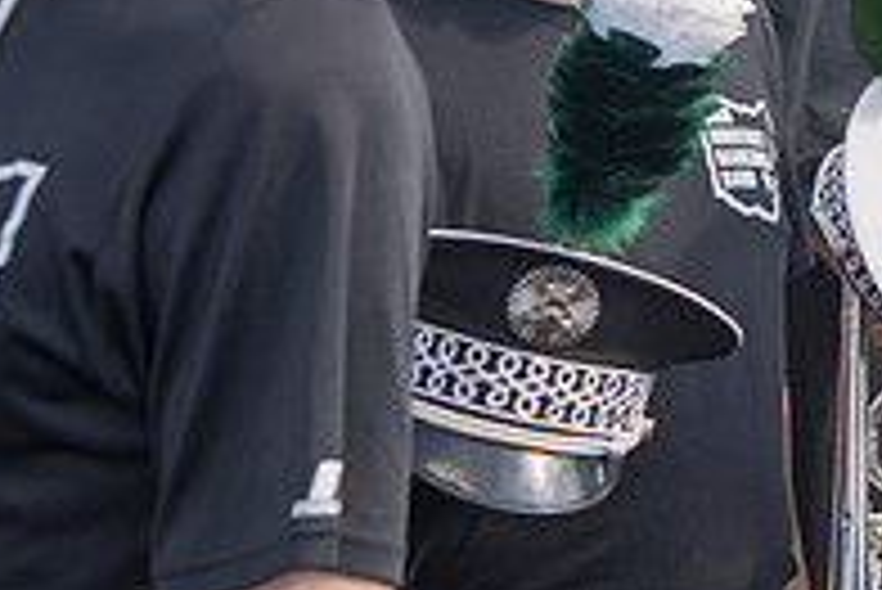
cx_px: 1188
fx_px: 3629
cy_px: -29
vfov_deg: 9.2
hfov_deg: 13.3
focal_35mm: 148
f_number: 8
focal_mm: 50
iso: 400
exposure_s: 1/640
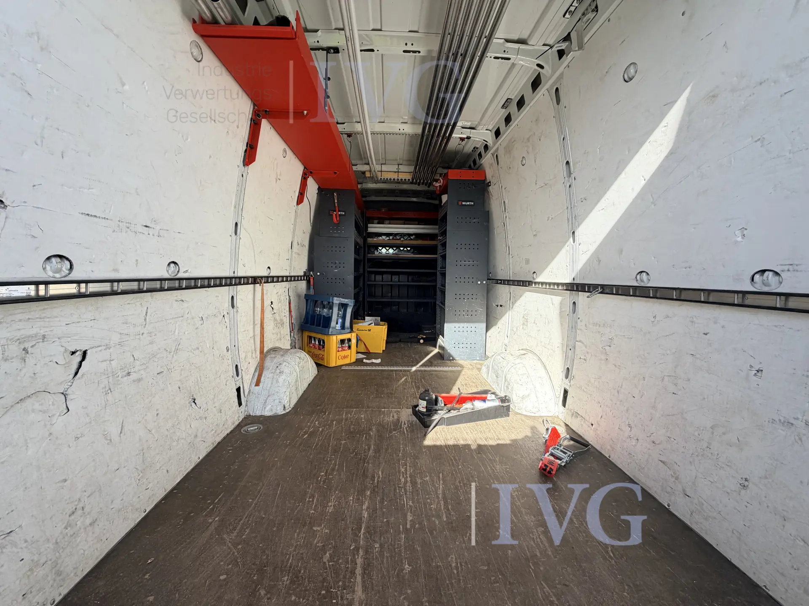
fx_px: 327
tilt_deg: -4.9
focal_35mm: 14
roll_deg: -0.6
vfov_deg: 85.7
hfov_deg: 102.1
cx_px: 404
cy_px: 303
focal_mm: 2.22
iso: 50
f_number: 2.2
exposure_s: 1/227
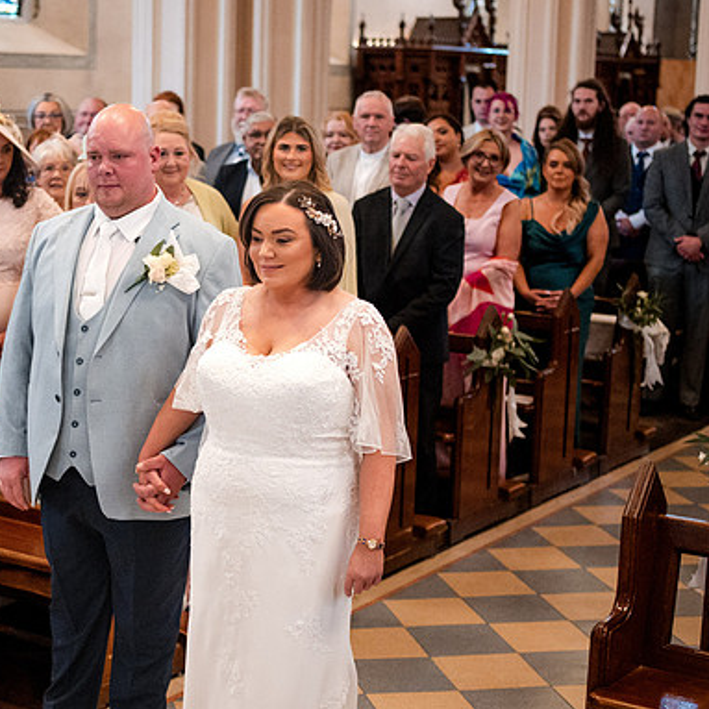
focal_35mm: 67
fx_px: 1553
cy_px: 356
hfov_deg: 25.4
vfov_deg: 25.7
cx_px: 183
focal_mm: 35
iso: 4000
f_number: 2
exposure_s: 1/500
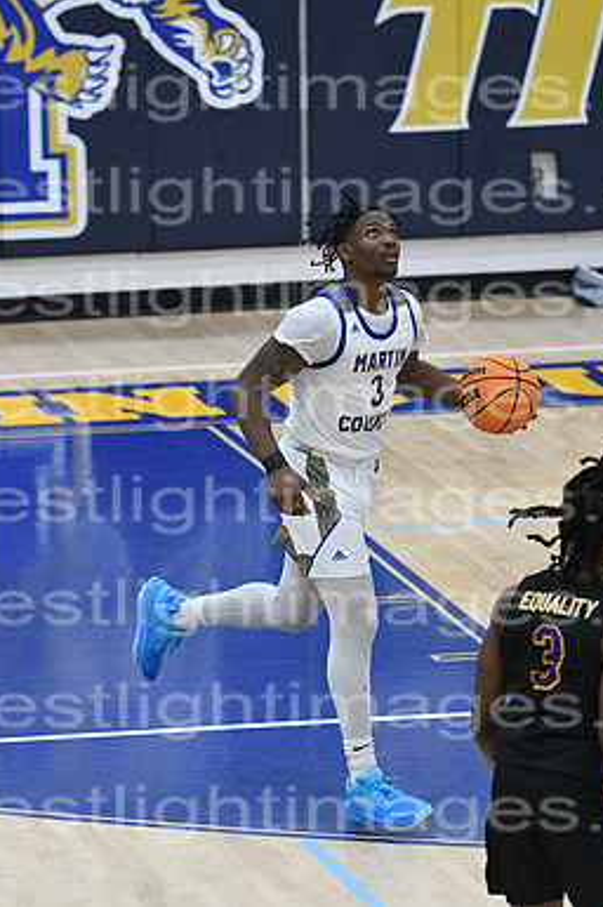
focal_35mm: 351
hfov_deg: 3.9
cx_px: 247
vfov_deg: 5.9
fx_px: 8828
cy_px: 454
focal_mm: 155
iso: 6400
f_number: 3.5
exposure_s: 1/800
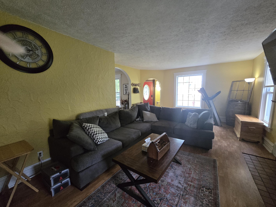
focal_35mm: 13
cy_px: 104
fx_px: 104
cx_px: 138
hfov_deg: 106.2
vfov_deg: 89.9
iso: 1000
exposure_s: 1/96.1
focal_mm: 2.2
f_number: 2.2
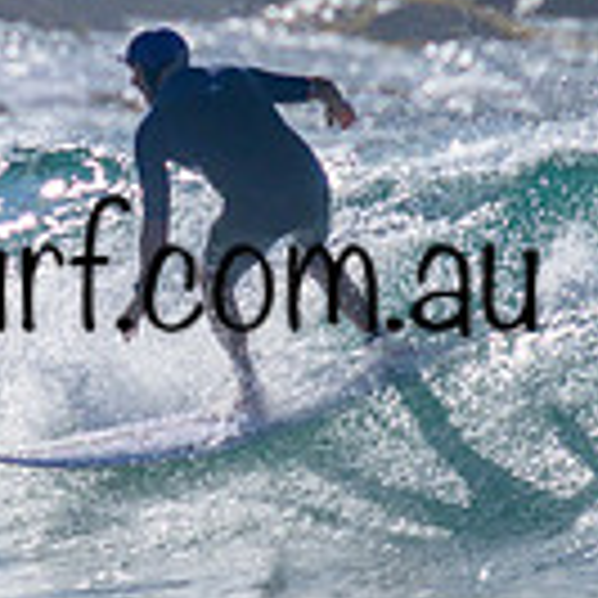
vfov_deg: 0.6
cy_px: 227
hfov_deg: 0.6
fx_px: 58106
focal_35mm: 2973
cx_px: 63
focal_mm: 800
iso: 500
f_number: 11
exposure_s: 1/2000
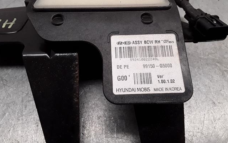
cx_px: 113
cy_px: 57
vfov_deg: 41.7
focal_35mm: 30
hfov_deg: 62.9
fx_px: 186
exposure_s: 1/159
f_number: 1.9
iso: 100
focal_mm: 2.91
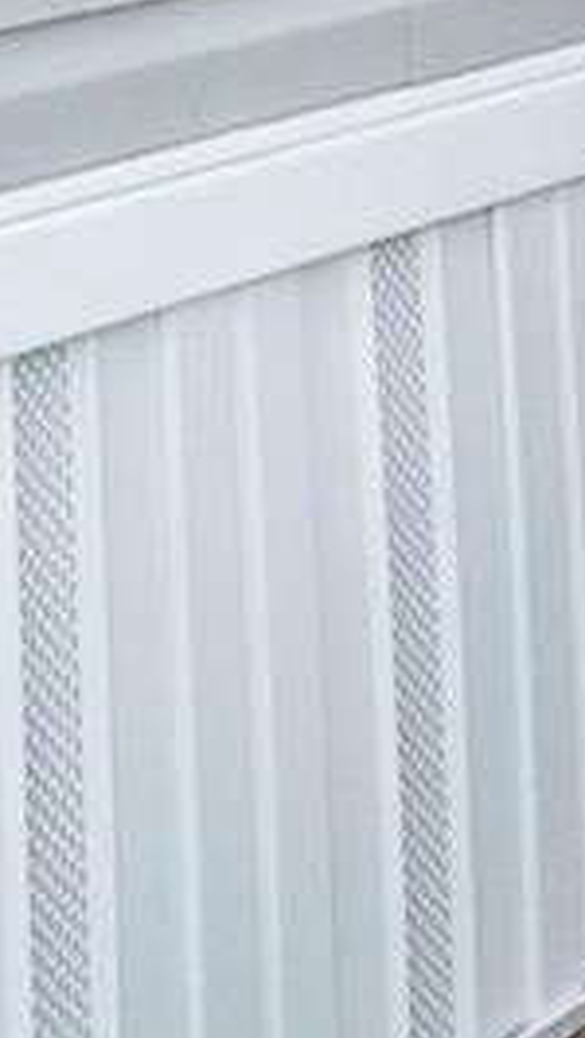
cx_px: 1361
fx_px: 3551
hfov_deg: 8.6
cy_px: -689
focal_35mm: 129
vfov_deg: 14.9
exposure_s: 1/800
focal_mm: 16
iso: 800
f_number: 9
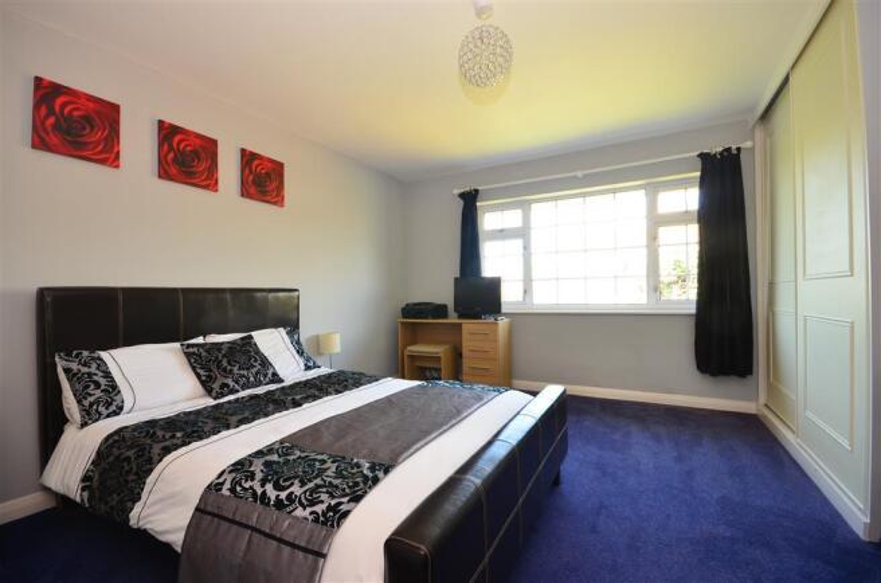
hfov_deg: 100.5
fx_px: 366
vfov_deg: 77.0
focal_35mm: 15
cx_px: 440
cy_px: 292
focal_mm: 10
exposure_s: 1/8
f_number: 9
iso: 250
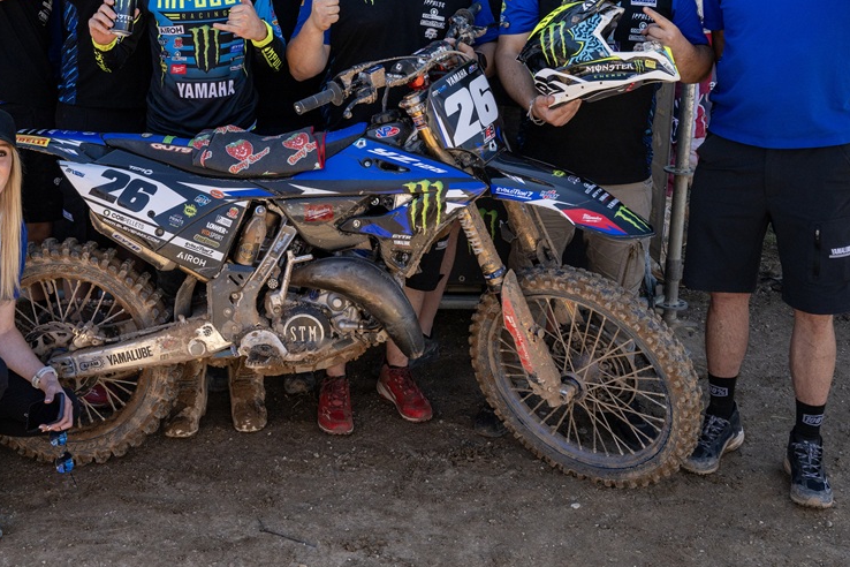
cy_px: 120
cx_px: 348
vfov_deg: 33.3
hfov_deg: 49.3
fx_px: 921
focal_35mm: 39
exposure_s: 1/800
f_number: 5
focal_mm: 24
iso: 320
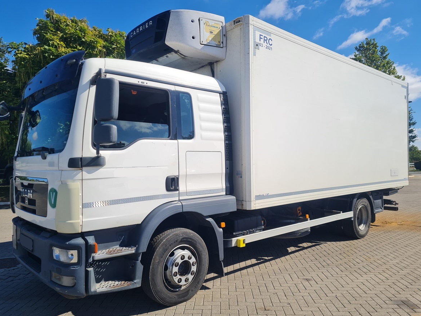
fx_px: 328
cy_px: 163
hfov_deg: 65.3
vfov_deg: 51.4
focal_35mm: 27
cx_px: 209
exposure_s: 1/3528
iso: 50
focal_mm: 5.4
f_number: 1.8
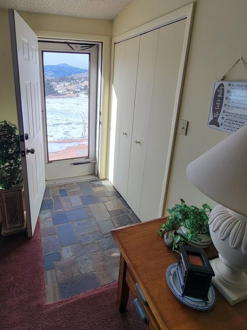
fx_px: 171
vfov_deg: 86.6
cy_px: 131
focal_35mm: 18
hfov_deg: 70.2
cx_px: 90
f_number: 2.2
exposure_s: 1/310
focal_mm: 2.2
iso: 50
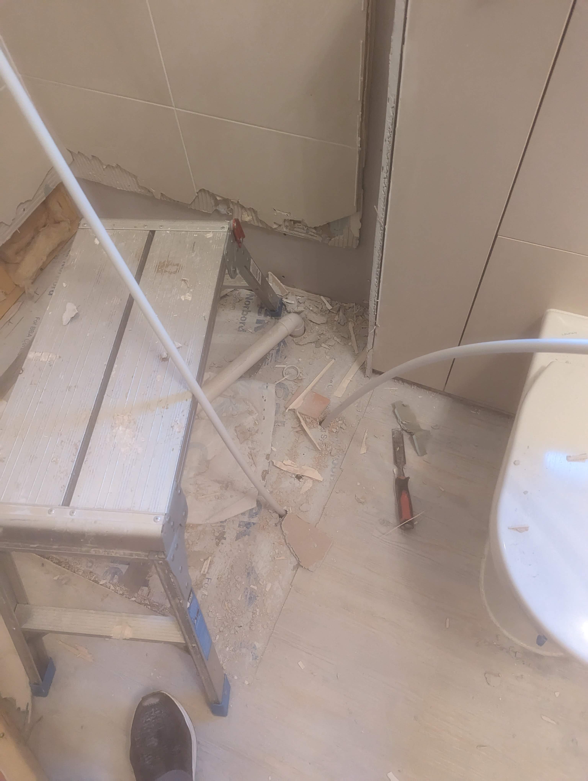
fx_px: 542
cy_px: 390
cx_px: 294
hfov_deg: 56.9
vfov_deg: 71.5
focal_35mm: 24
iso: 919
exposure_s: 1/100
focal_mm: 6.81
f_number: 1.85
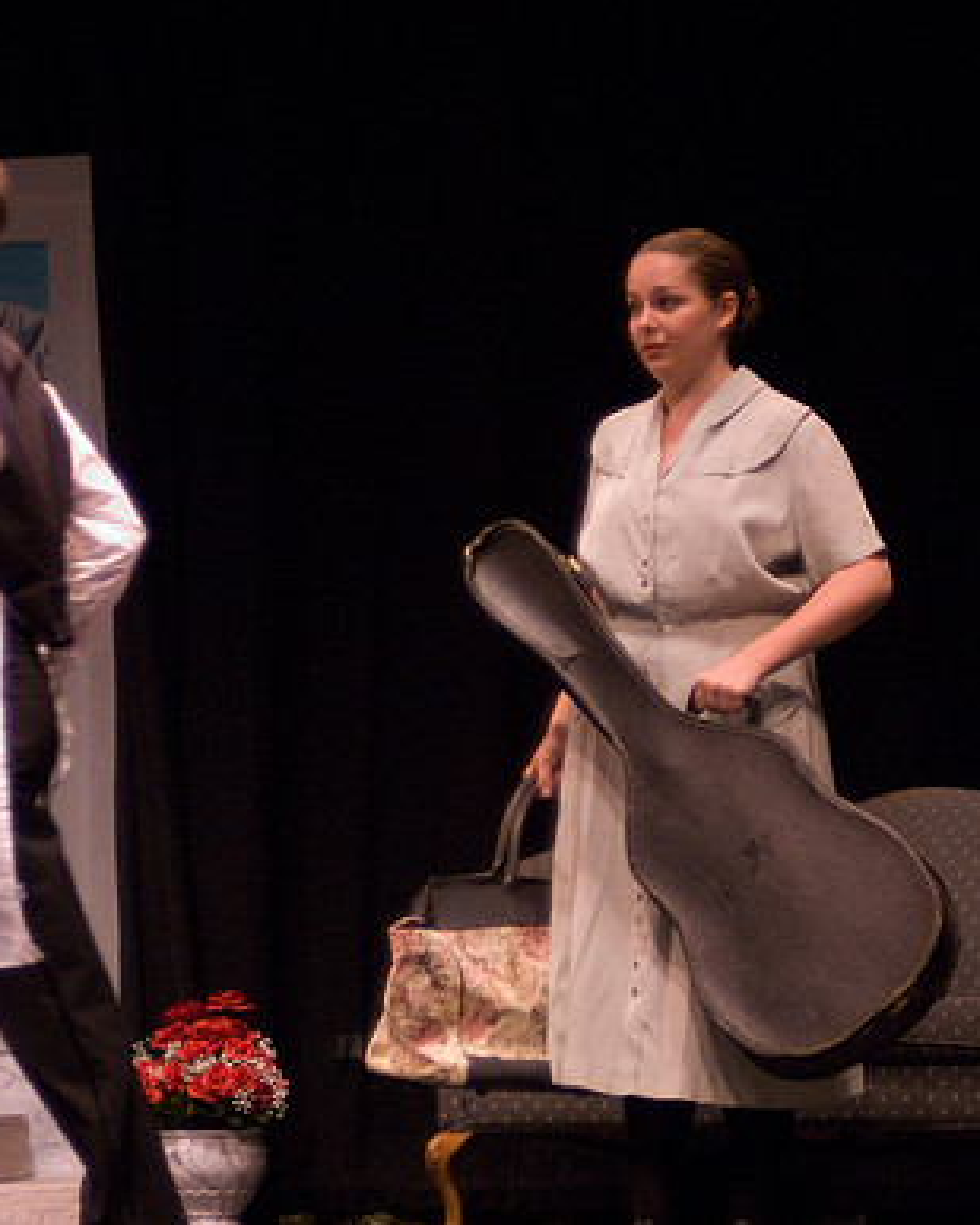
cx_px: 457
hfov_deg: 10.7
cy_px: 612
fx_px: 5219
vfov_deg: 13.4
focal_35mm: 144
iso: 1600
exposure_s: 1/160
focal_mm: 68
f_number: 2.8
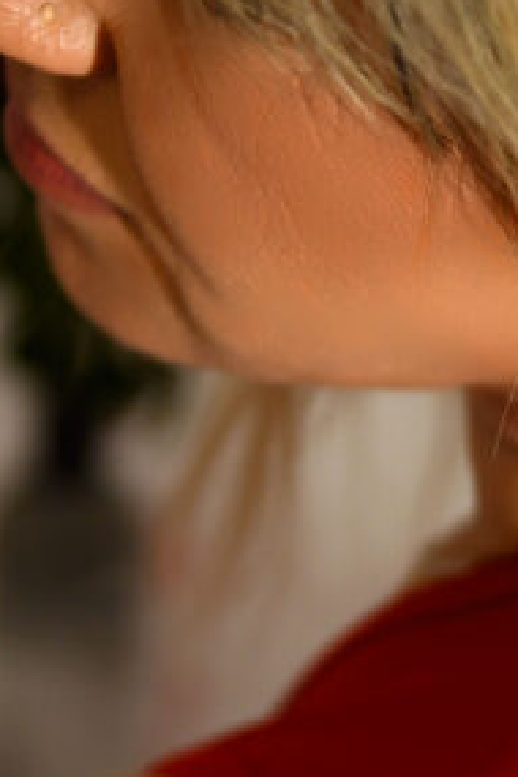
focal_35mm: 178
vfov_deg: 11.5
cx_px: 802
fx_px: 3842
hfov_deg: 7.6
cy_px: 668
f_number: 2.8
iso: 1600
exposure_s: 1/500
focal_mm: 45
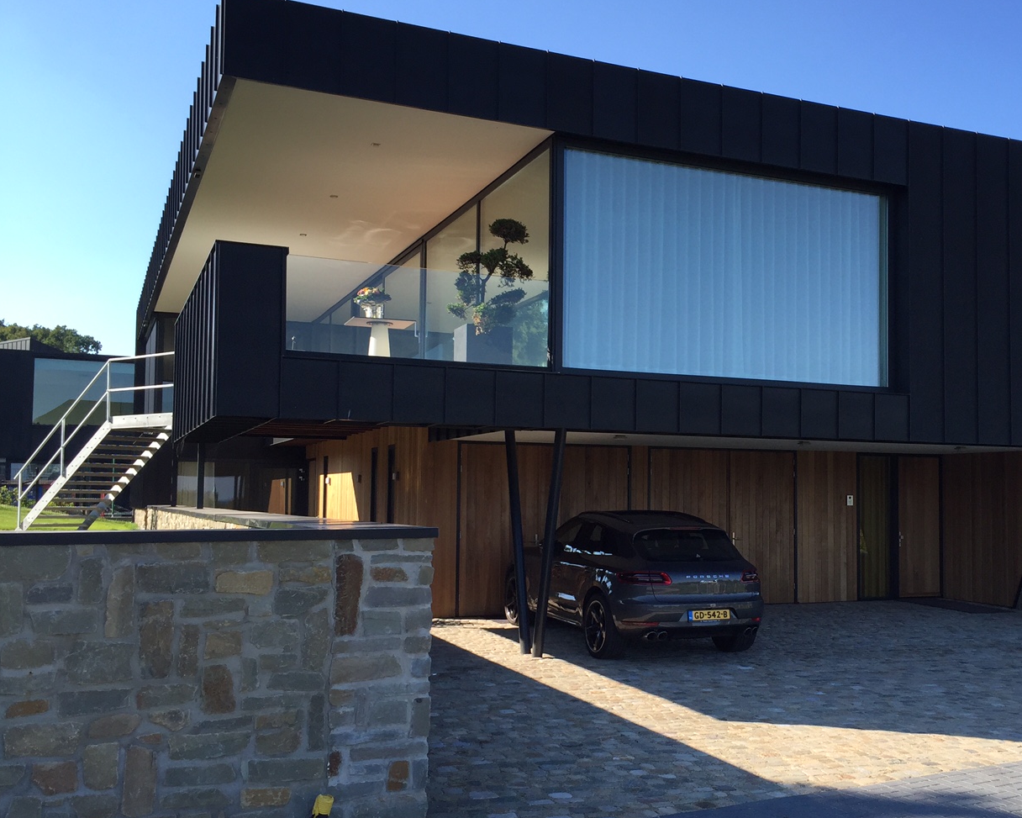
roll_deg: -0.8
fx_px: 1149
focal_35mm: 38
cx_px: 682
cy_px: 439
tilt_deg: +2.4
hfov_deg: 47.2
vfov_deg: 39.1
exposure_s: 1/791
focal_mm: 4.15
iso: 32
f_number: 2.2
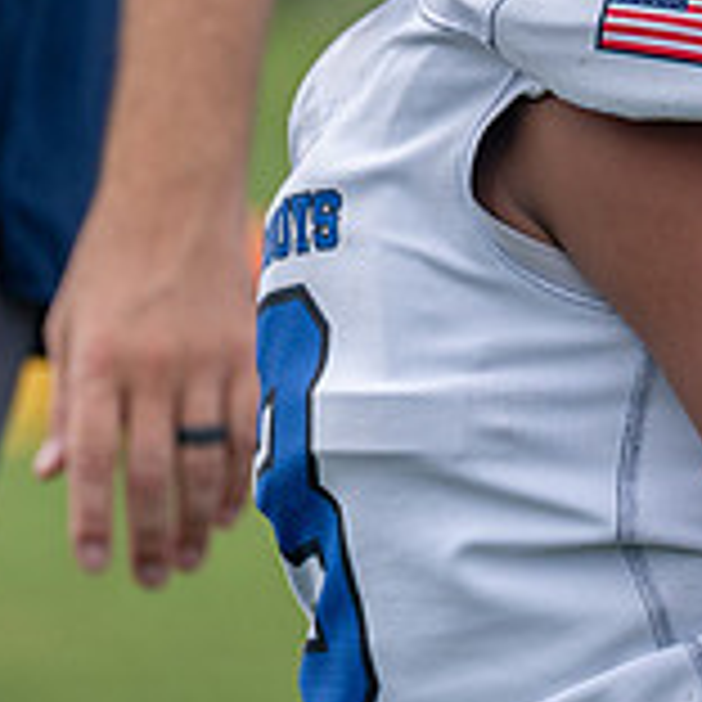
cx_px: 625
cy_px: 140
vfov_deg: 3.2
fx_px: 12619
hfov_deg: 3.2
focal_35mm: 550
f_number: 2.8
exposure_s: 1/5000
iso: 500
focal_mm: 157
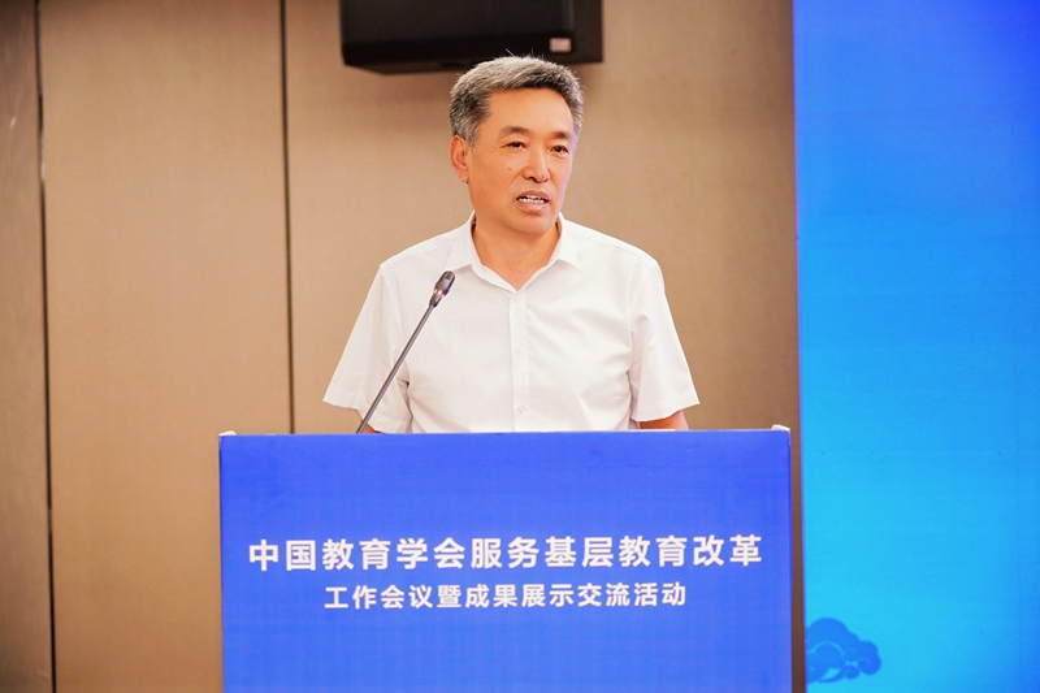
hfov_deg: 28.1
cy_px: 346
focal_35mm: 72
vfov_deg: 18.9
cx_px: 520
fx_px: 2079
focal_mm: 72
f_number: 4
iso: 1600
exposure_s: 1/200
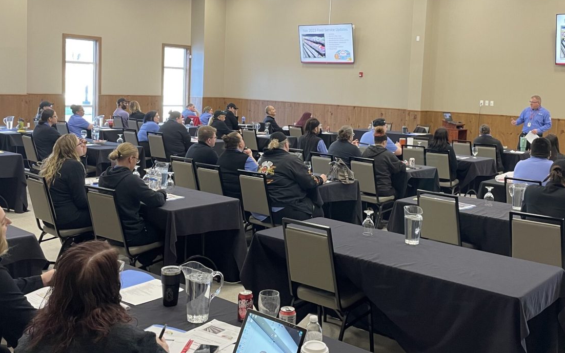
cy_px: 136
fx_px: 616
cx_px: 301
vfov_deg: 31.9
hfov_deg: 49.2
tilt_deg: -4.0
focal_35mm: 40
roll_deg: -2.0
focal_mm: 4.2
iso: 125
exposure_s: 1/60
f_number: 1.6
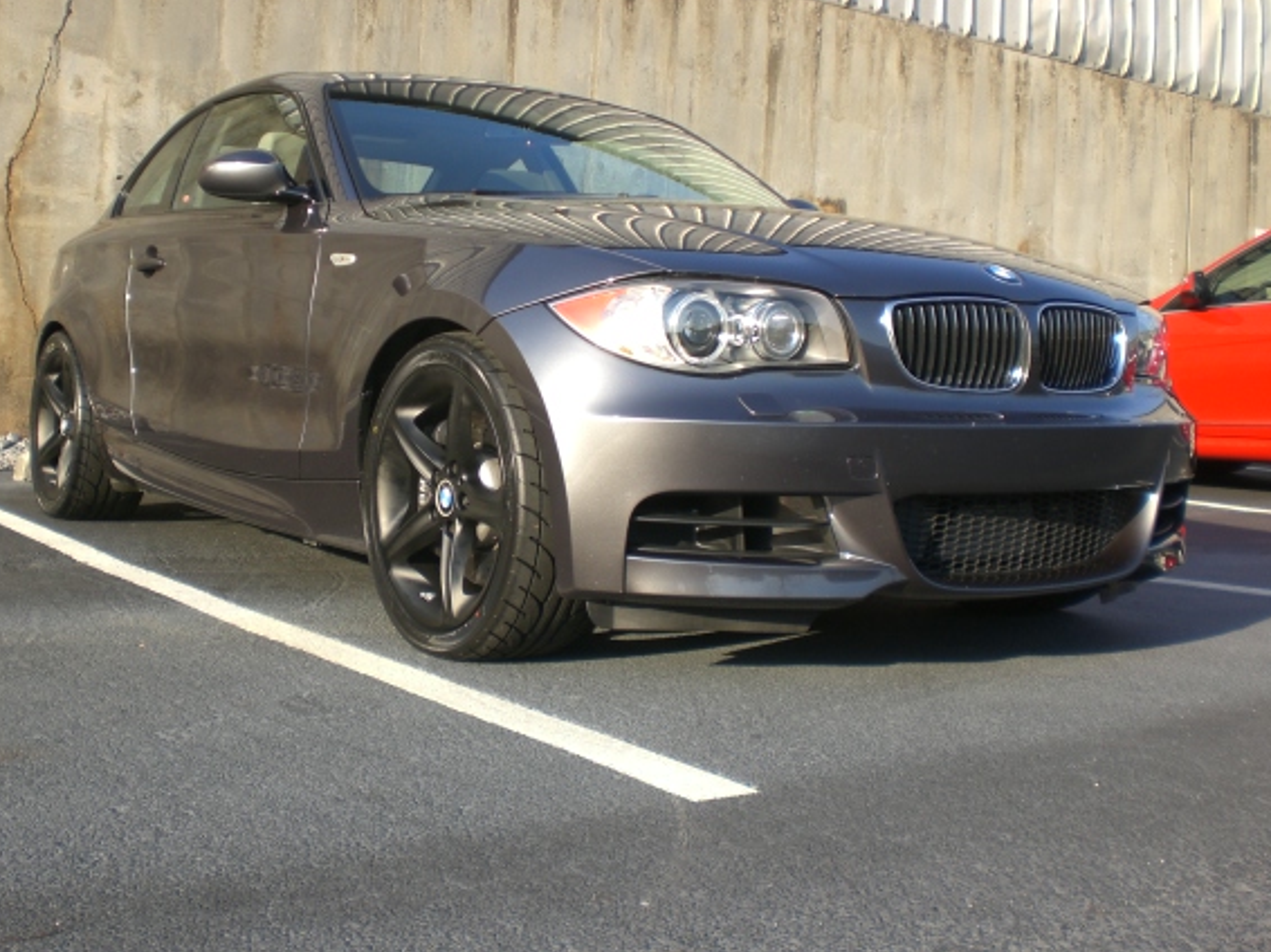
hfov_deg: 43.8
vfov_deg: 33.6
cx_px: 597
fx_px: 1578
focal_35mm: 43
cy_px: 465
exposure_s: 1/320
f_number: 3.1
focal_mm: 6.3
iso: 50
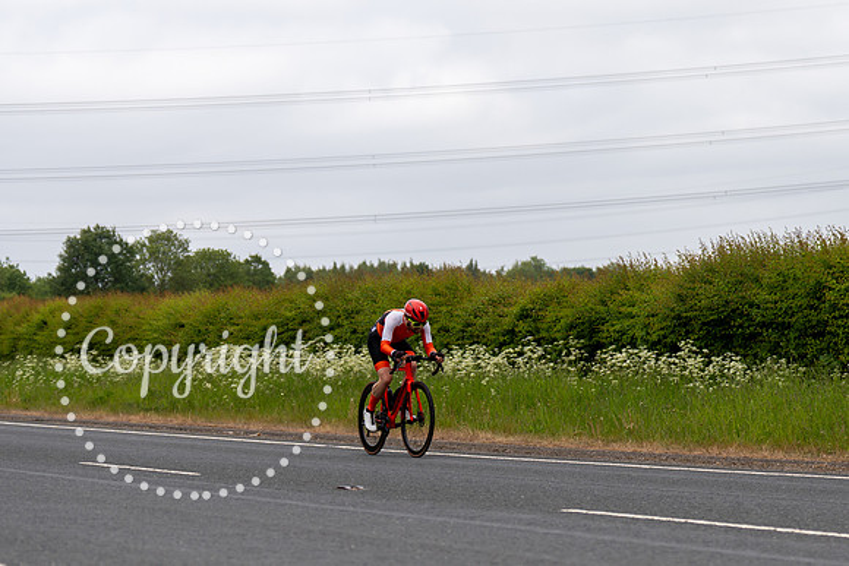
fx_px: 2767
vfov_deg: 11.7
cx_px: 459
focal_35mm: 117
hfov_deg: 17.4
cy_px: 286
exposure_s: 1/1250
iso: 100
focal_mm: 70
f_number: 3.2
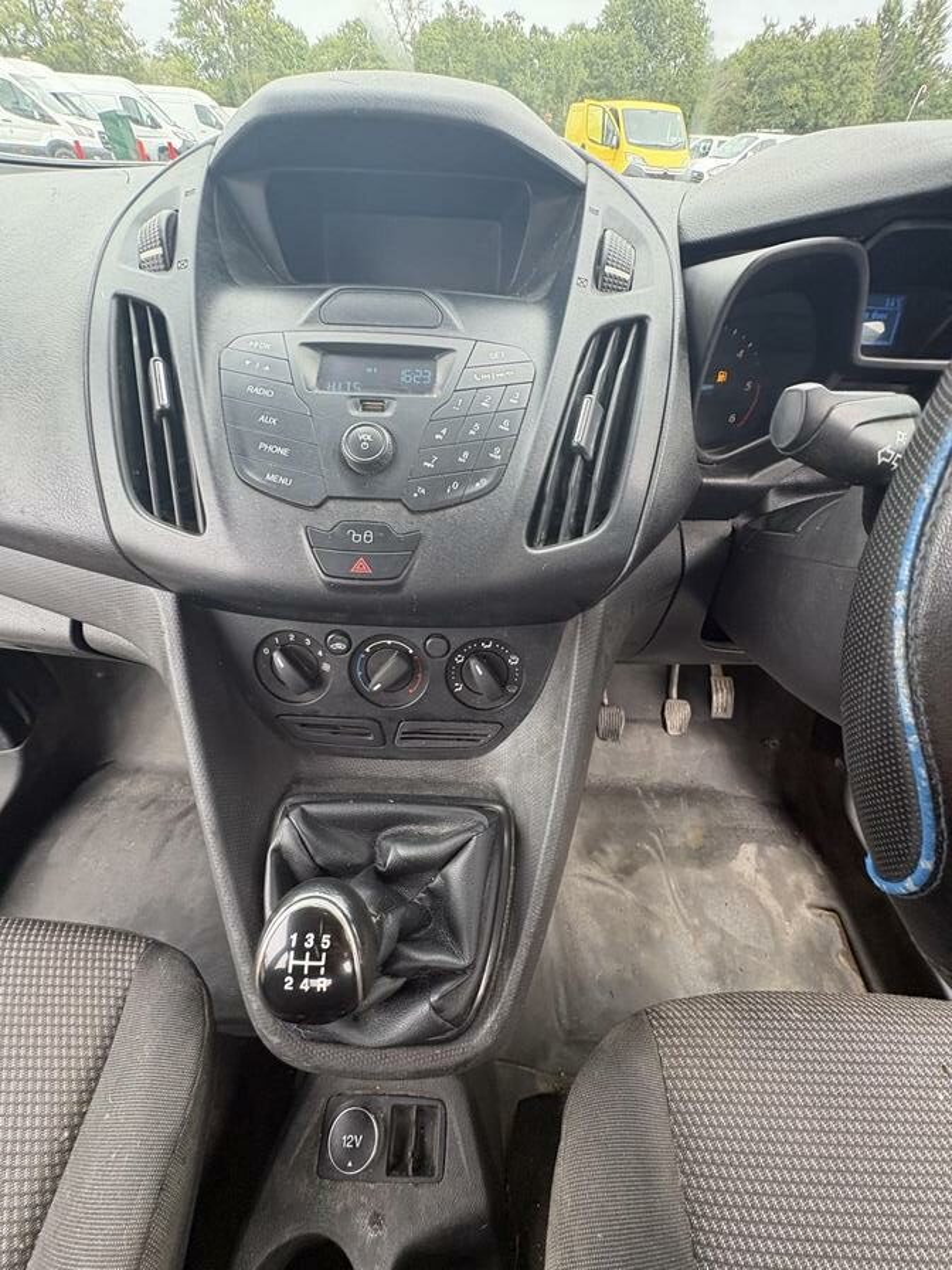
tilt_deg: -48.5
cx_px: 476
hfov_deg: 85.7
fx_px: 513
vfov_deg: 102.1
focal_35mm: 14
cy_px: 635
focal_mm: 2.22
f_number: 2.2
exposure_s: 1/87
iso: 200
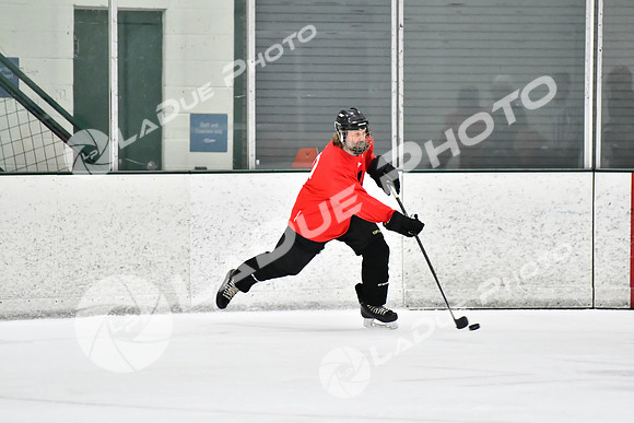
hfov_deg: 6.9
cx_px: 317
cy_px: 212
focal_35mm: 300
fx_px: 5284
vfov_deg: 4.6
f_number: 2.8
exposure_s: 1/1600
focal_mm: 200
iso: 6400
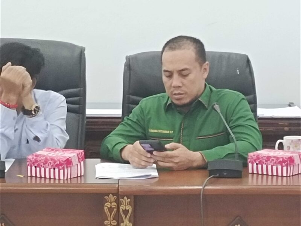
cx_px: 150
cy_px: 113
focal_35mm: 155
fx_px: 1348
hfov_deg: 12.7
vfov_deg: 9.6
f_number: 1.79
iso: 1062
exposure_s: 1/33.3
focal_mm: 4.74
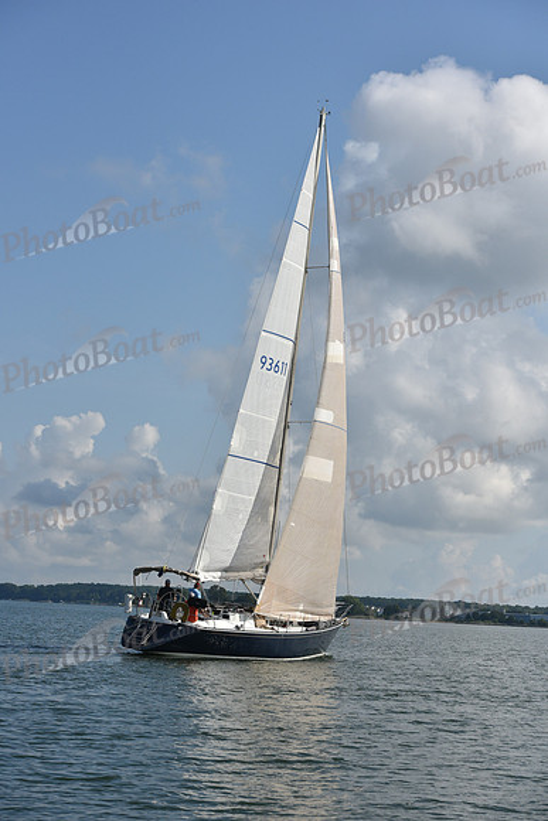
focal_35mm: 70
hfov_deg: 19.5
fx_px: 1597
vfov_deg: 28.8
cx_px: 274
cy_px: 410
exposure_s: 1/2500
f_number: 7.1
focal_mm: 70
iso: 320
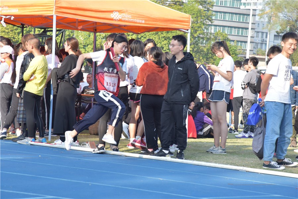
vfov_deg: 11.4
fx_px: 993
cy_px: 100
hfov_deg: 17.1
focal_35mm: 120
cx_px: 149
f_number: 9
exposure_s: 1/640
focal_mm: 120
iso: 1600
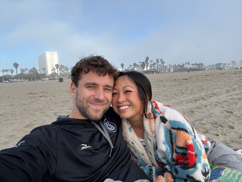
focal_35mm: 23
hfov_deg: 73.9
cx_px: 121
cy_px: 91
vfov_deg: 58.9
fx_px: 161
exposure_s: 1/541
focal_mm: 2.69
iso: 25
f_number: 1.9
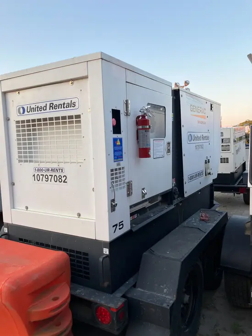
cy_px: 168
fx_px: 272
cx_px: 126
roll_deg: +4.5
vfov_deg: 63.4
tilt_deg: -4.0
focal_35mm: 28
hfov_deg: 49.8
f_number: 1.8
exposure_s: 1/121
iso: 25
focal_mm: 3.99
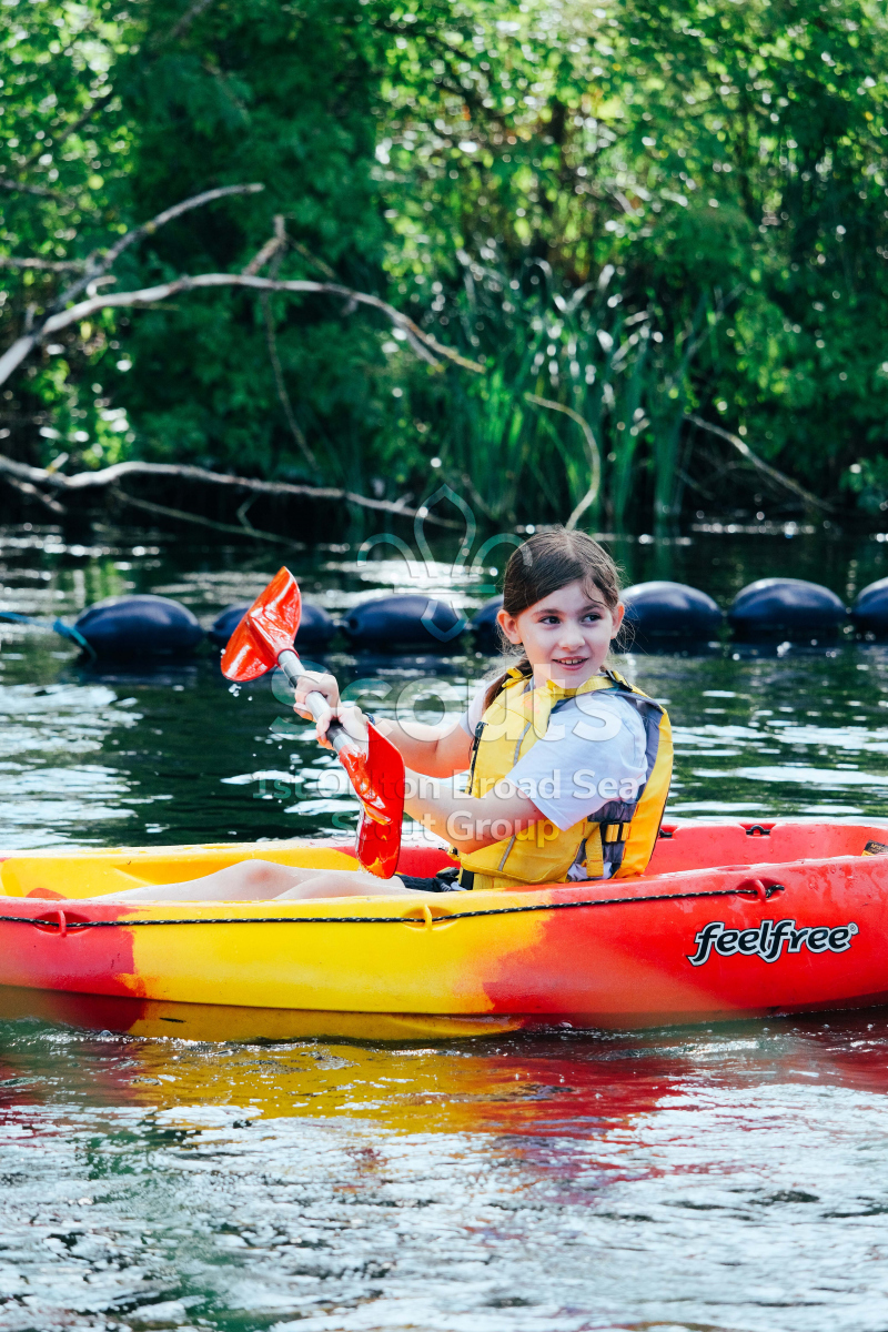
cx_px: 444
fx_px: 7510
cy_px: 666
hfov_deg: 6.8
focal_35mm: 203
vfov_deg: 10.1
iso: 1250
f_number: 6.3
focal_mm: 135
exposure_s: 1/1000
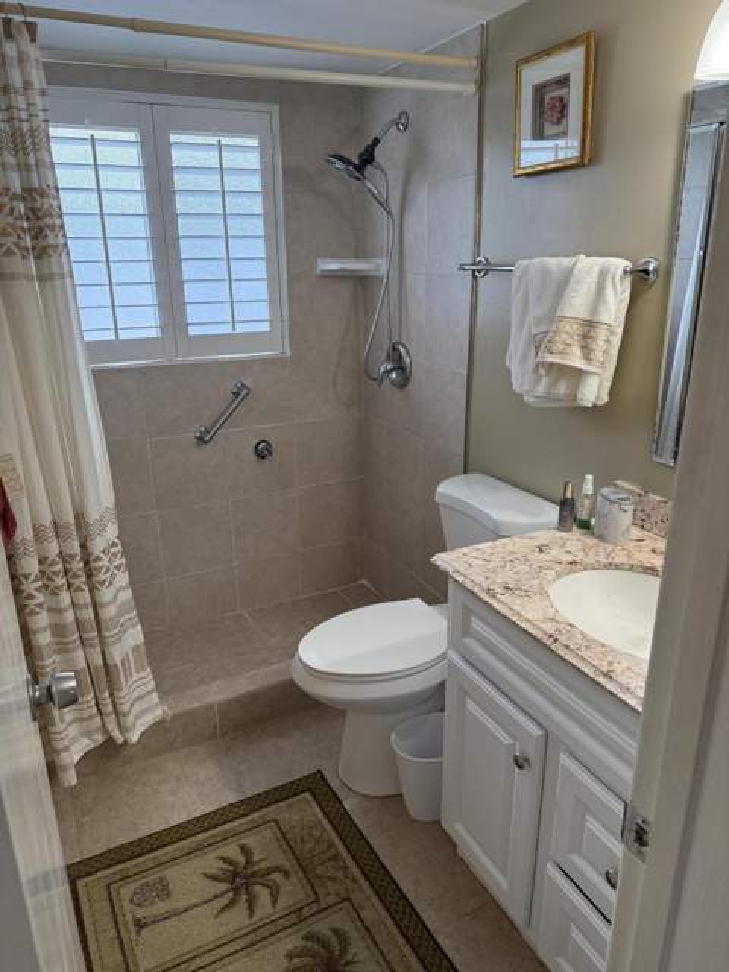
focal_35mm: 24
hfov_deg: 56.8
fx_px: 674
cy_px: 486
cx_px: 364
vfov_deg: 71.6
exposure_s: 1/163
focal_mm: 6.76
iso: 200
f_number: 1.78
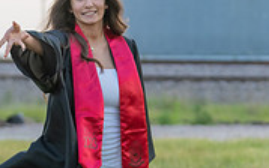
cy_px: 107
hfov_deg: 8.7
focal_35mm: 241
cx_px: 99
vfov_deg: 5.5
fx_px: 1767
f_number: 2.8
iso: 800
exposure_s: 1/1000
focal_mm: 70
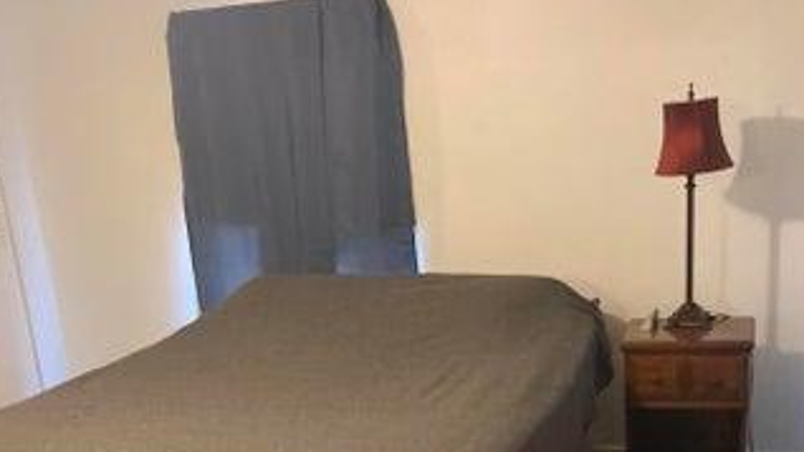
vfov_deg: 24.9
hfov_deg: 44.6
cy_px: 439
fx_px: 981
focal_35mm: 46
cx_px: 399
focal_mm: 3.99
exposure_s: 1/30
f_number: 1.8
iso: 640
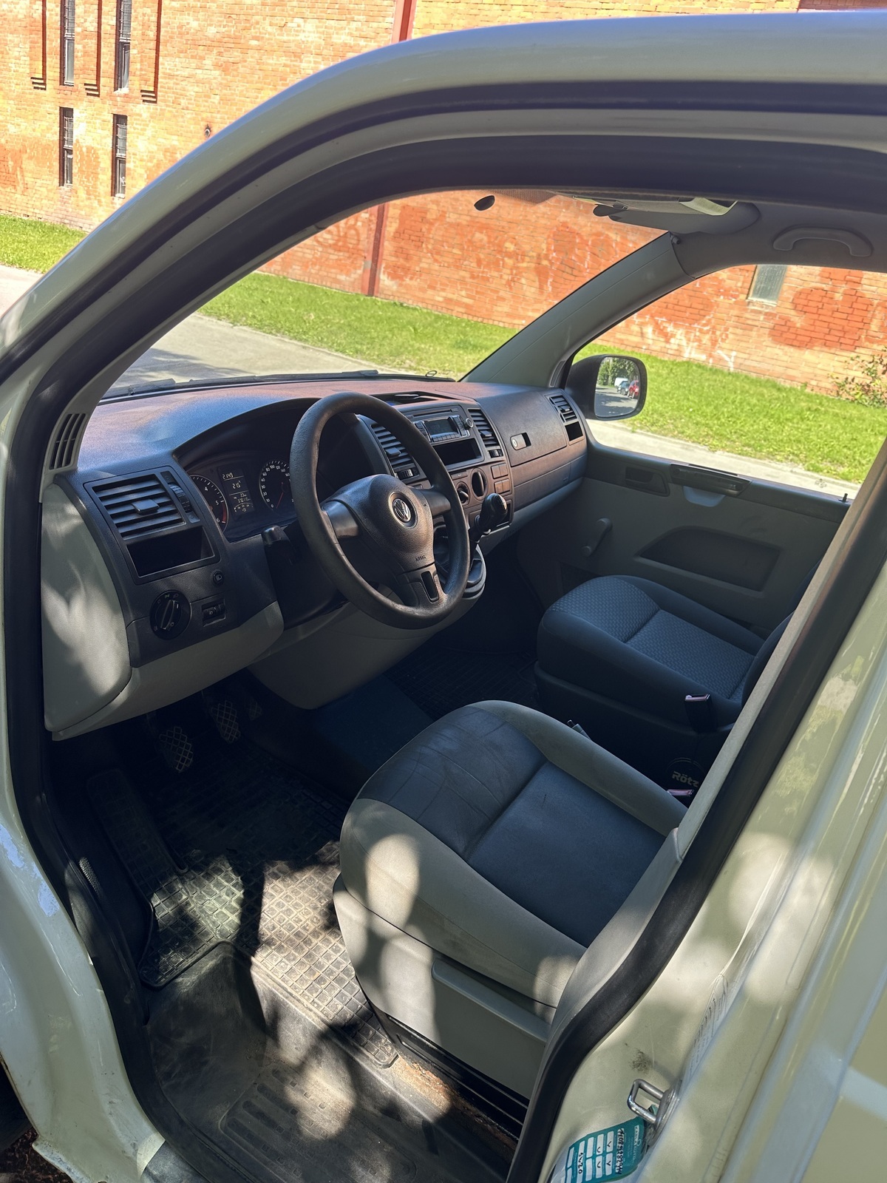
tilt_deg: -22.2
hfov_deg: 56.8
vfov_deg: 71.6
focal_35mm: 24
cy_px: 592
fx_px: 820
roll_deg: -12.8
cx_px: 444
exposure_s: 1/307
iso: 80
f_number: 1.78
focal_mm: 6.86
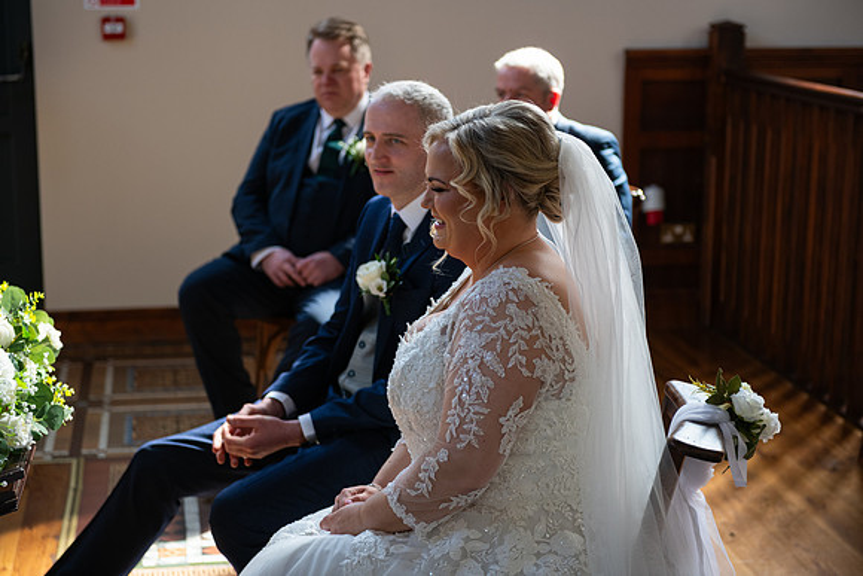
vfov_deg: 19.5
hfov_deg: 28.8
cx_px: 432
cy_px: 288
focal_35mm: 70
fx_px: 1678
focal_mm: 70
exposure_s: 1/160
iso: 500
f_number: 3.5
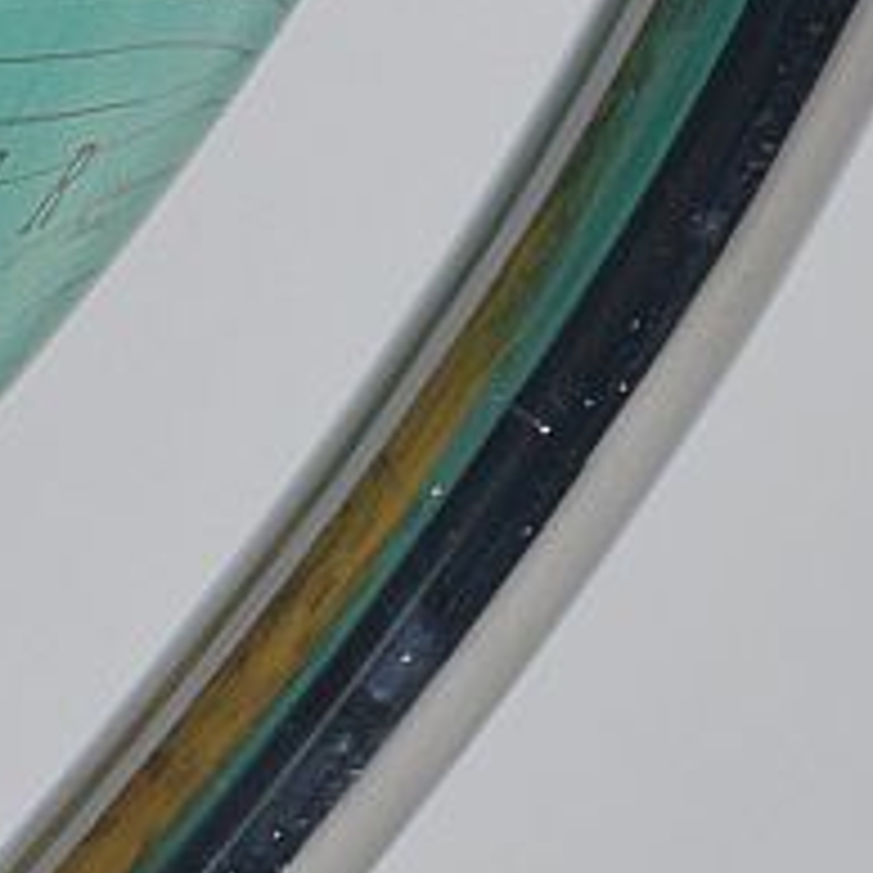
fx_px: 21151
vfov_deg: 2.4
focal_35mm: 741
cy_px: -742
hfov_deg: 2.4
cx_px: -212
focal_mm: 75
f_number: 22
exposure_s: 1/125
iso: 100
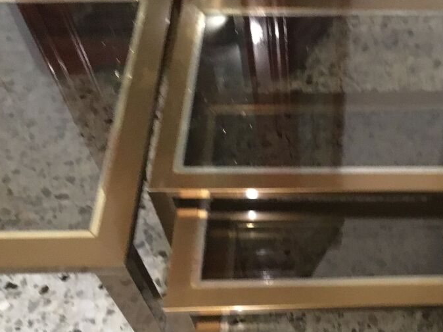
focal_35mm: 46
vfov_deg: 31.2
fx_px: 588
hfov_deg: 40.3
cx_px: 324
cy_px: 227
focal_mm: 3.3
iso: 640
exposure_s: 1/17
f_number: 2.4
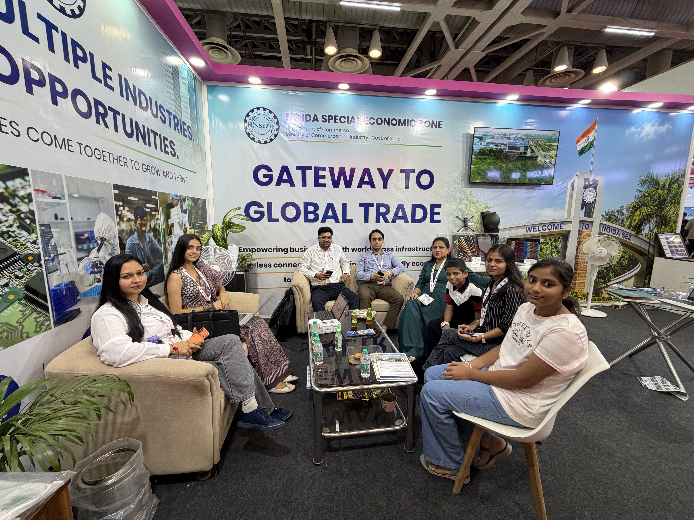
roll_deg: +0.3
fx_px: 281
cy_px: 260
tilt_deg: -8.4
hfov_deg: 102.1
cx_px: 347
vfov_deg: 85.7
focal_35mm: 14
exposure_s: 1/100
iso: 160
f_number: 2.2
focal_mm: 2.22
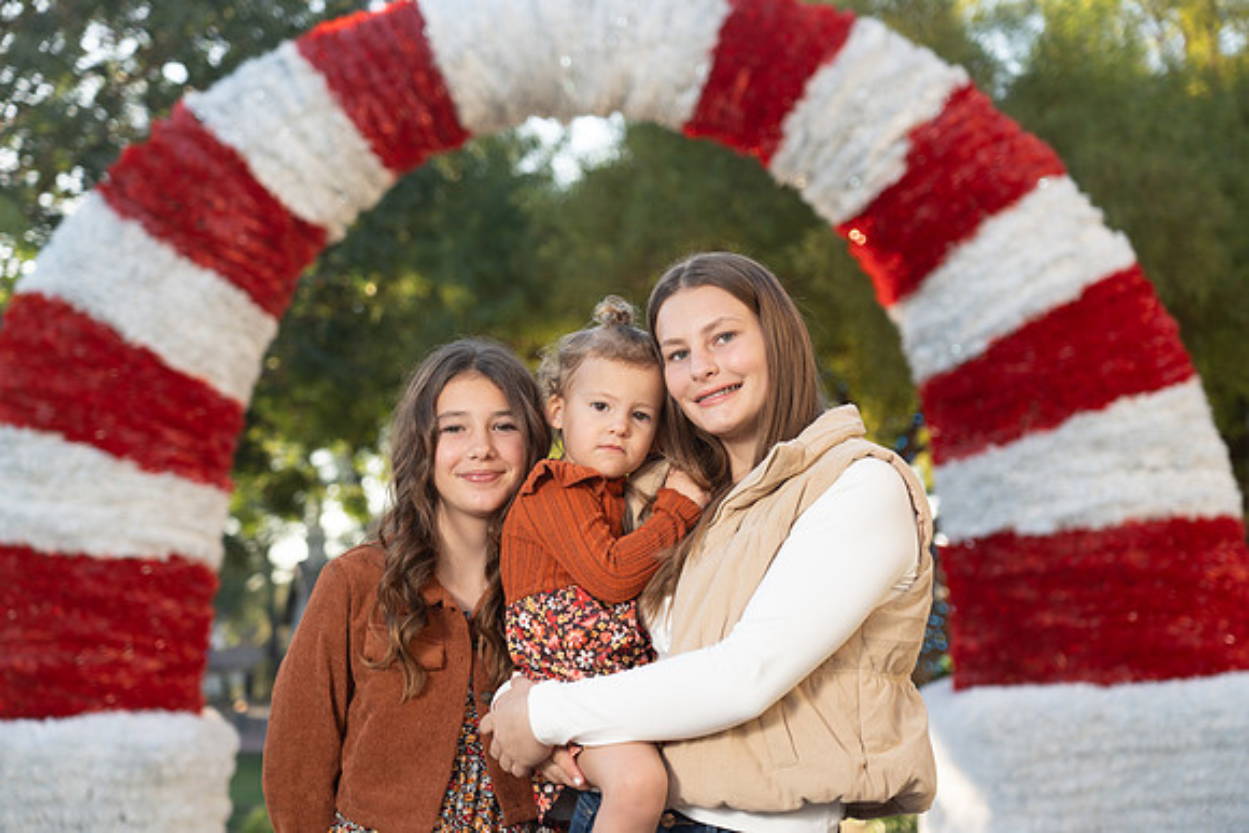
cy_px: 416
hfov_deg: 31.0
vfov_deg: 20.9
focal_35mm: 65
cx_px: 624
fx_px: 2256
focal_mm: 65
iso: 160
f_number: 4
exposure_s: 1/200
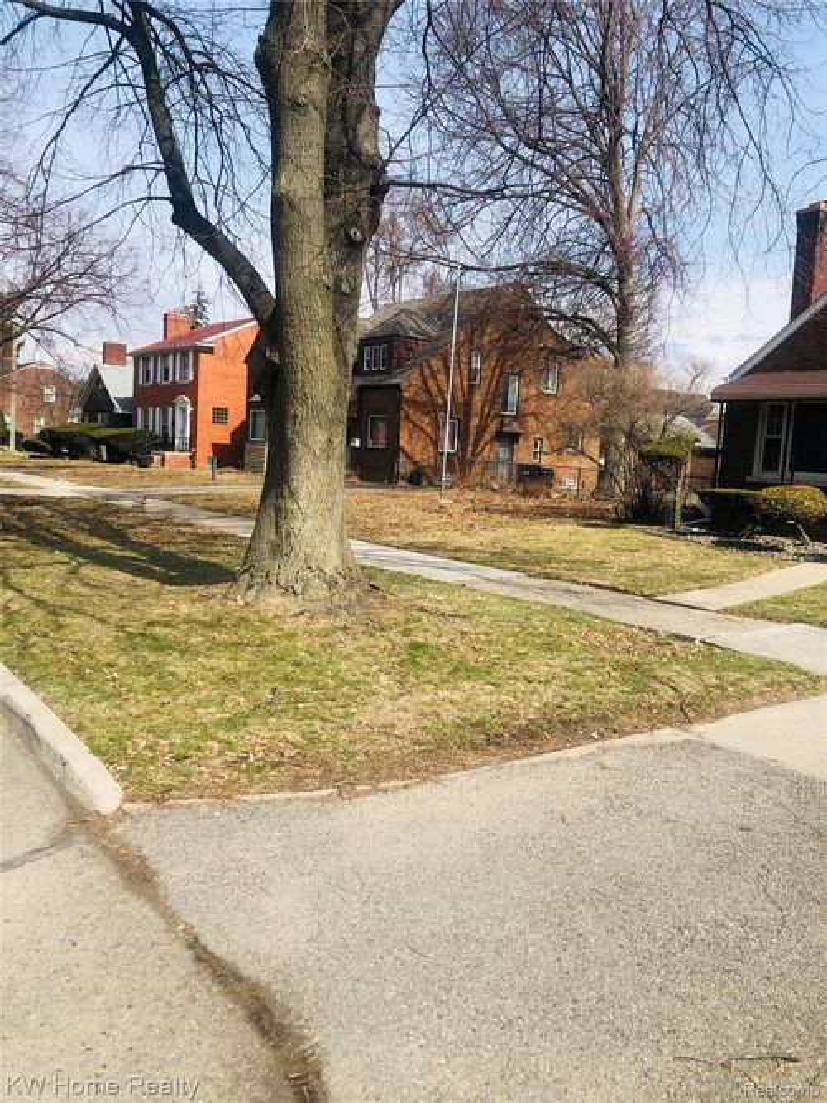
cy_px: 552
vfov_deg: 63.5
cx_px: 414
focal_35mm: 28
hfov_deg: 49.7
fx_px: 892
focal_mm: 3.99
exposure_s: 1/1919
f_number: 1.8
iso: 20
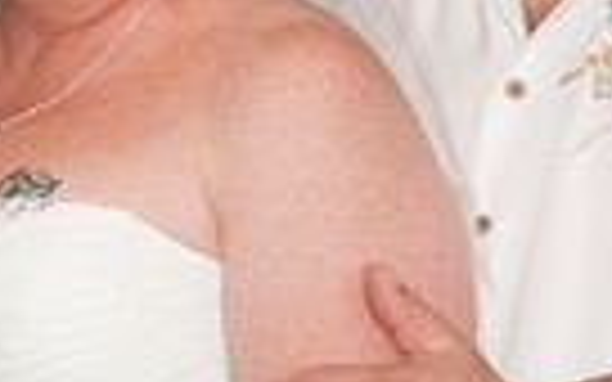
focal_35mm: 287
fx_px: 4787
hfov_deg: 7.3
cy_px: 142
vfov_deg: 4.6
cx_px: 189
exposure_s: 1/60
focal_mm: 44
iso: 400
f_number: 5.6
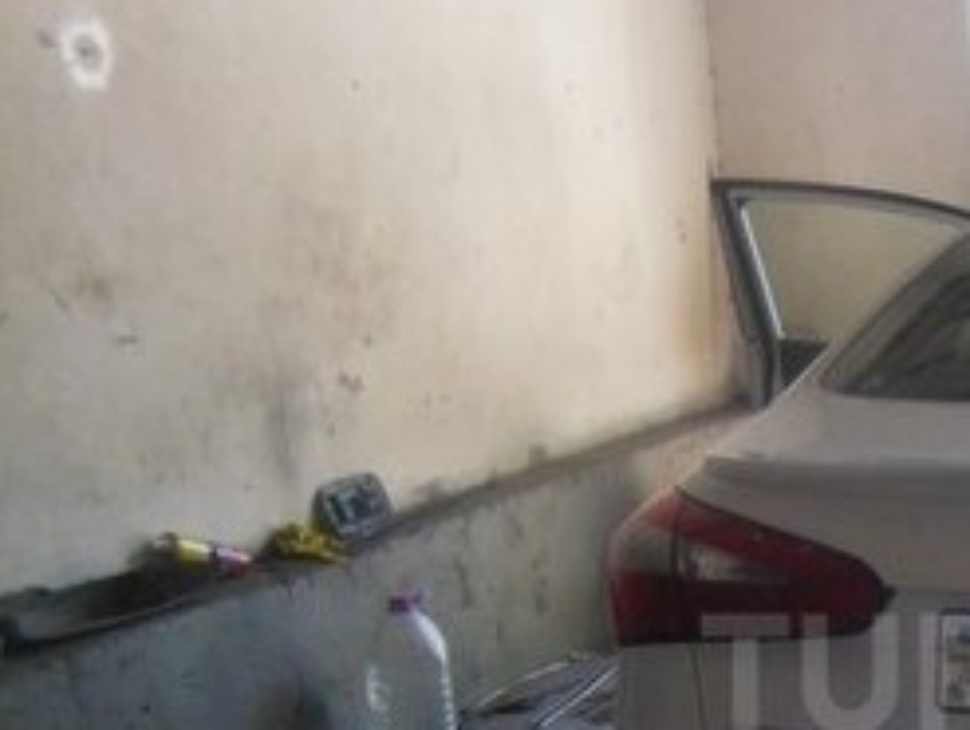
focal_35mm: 67
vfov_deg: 21.4
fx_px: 1879
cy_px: 673
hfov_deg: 26.4
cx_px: 1104
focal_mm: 4.5
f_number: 3.5
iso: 400
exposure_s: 1/60
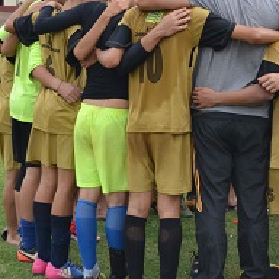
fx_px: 894
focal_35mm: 98
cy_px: 113
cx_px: 199
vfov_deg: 17.7
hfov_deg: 17.7
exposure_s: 1/125
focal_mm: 32
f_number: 5.6
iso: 160
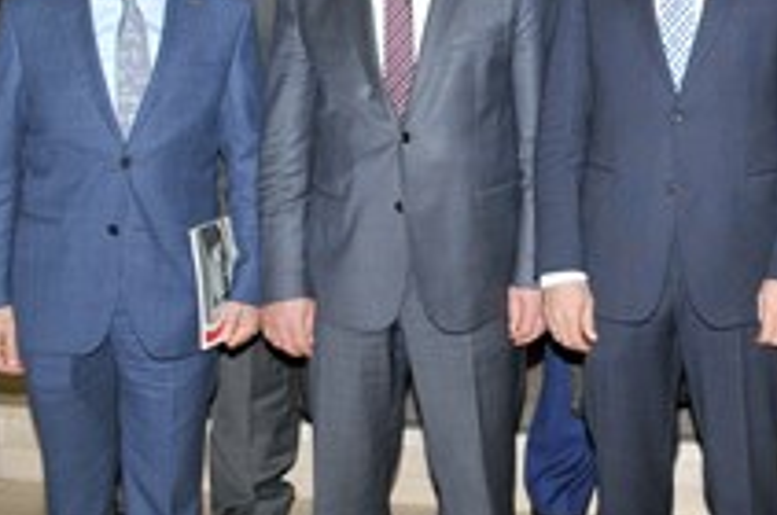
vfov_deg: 14.2
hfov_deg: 21.7
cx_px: 748
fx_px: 1961
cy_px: -212
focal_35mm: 91
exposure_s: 1/250
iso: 640
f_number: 4
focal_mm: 20
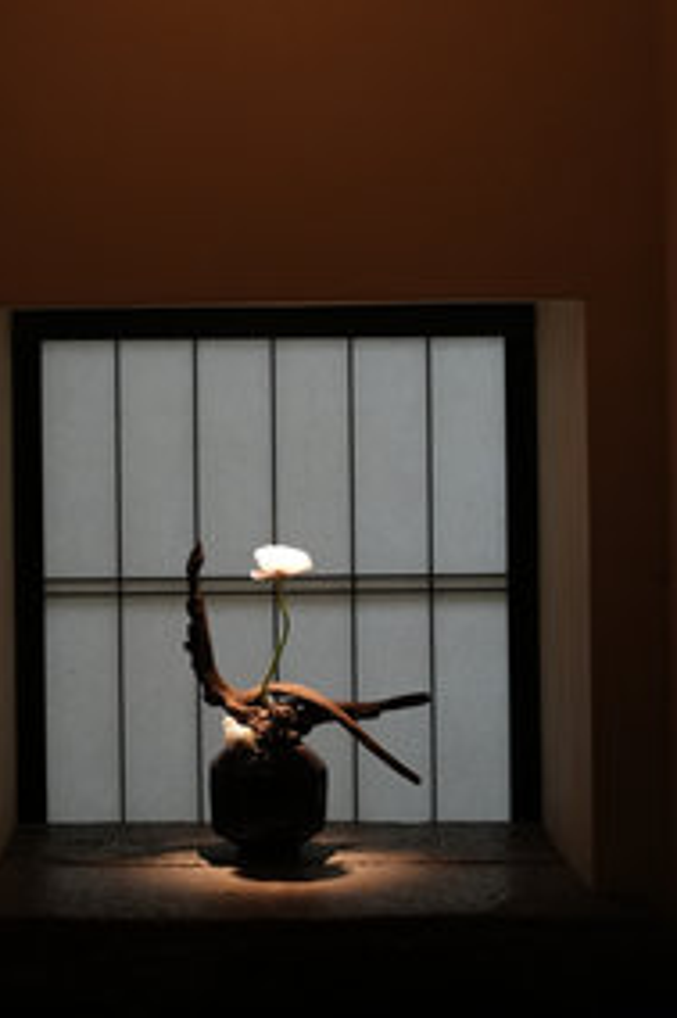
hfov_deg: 18.3
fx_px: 2090
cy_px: 373
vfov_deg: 27.3
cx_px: 219
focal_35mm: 74
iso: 2500
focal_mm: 35
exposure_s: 1/1000
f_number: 2.2
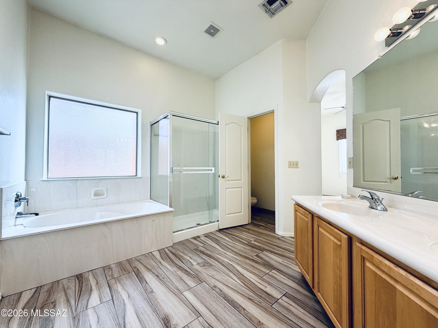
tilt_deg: +1.6
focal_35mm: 14
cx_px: 219
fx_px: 177
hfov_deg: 102.1
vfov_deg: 85.7
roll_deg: +0.0
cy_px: 164
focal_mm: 2.22
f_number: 2.2
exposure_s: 1/120
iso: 50
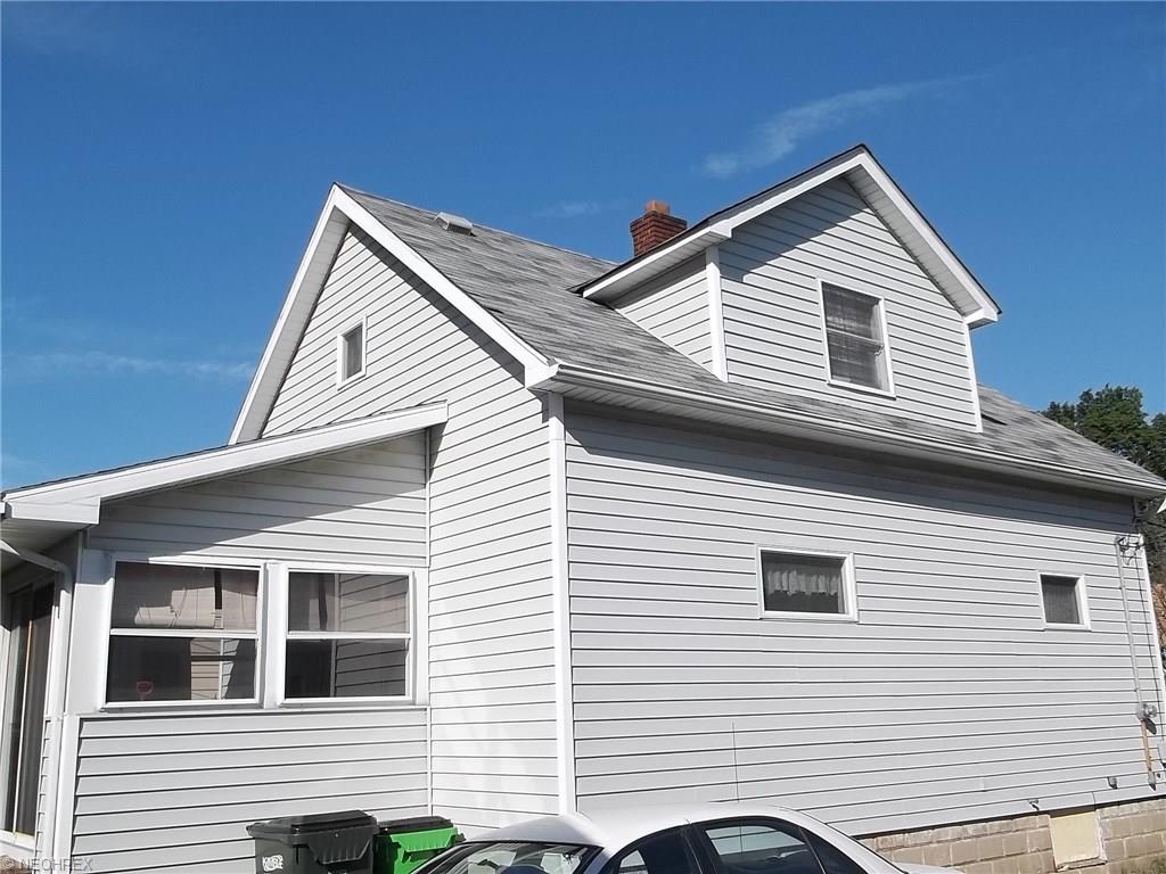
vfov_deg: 42.9
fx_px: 1112
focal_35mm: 33
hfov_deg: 55.4
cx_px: 583
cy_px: 437
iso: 80
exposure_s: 1/250
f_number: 8
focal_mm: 5.9
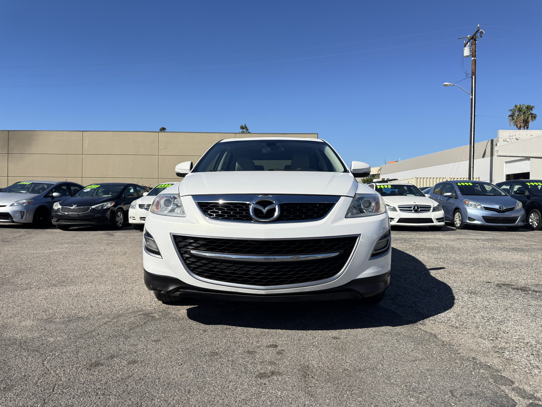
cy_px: 204
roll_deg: -1.6
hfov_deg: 71.6
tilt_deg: -1.4
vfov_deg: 56.8
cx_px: 271
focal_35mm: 24
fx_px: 376
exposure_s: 1/5348
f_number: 1.78
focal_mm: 6.76
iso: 80
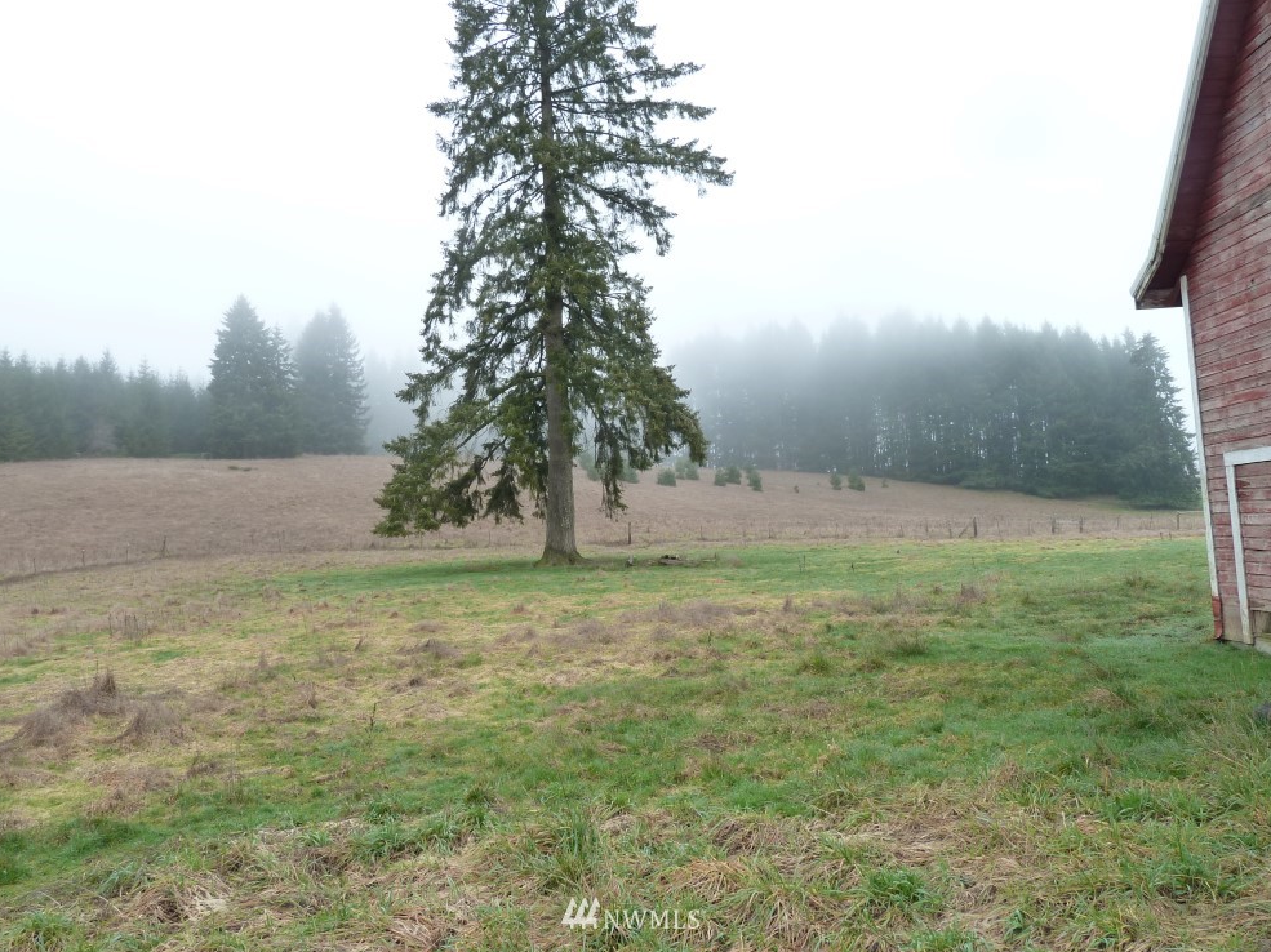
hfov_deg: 67.3
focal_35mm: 26
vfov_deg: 53.0
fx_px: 954
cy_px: 467
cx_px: 634
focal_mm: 4.1
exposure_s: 1/160
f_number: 4
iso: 125
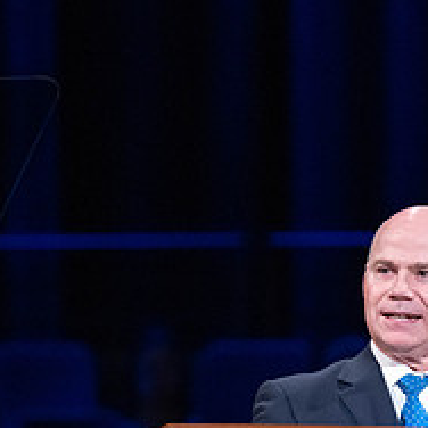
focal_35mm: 727
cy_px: 269
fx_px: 10170
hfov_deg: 2.4
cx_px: 472
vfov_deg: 2.4
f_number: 3.5
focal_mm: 200
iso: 2500
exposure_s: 1/250
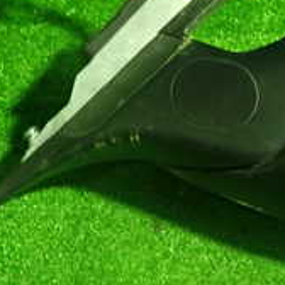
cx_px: 231
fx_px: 736
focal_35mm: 79
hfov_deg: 21.6
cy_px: 31
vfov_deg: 21.5
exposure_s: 1/30
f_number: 2
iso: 400
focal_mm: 4.5
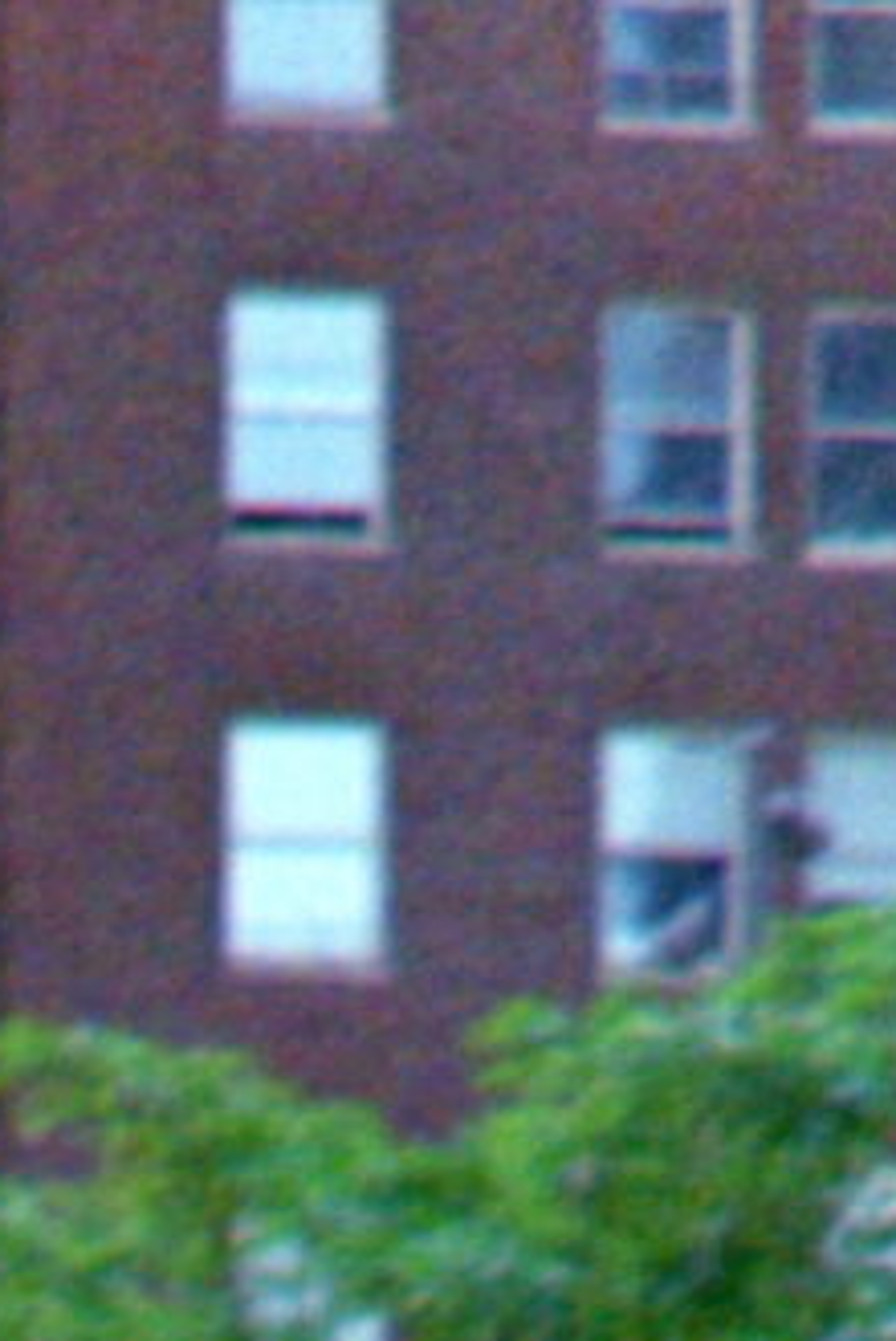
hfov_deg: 1.7
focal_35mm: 816
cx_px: -1468
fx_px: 30398
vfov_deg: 2.5
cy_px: 4859
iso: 100
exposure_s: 1/125
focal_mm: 105
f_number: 8
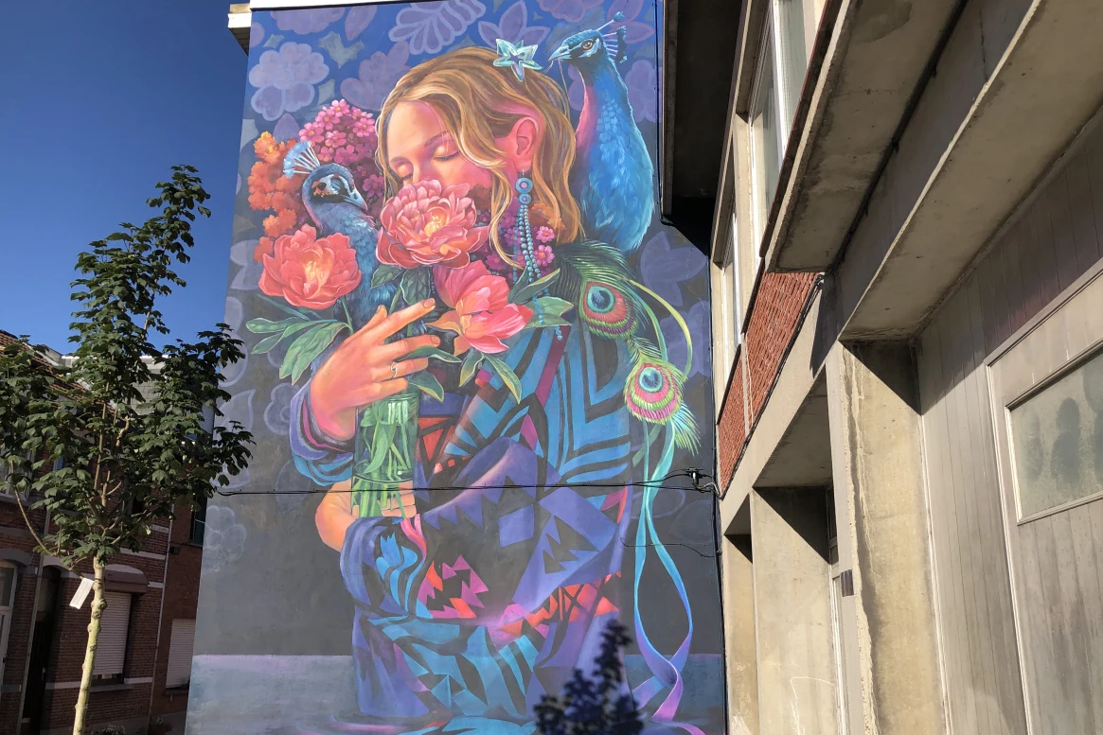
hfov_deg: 61.9
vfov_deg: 43.5
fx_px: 919
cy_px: 424
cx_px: 560
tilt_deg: +14.4
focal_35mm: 30
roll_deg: +1.1
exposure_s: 1/1845
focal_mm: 4
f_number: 1.8
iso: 20
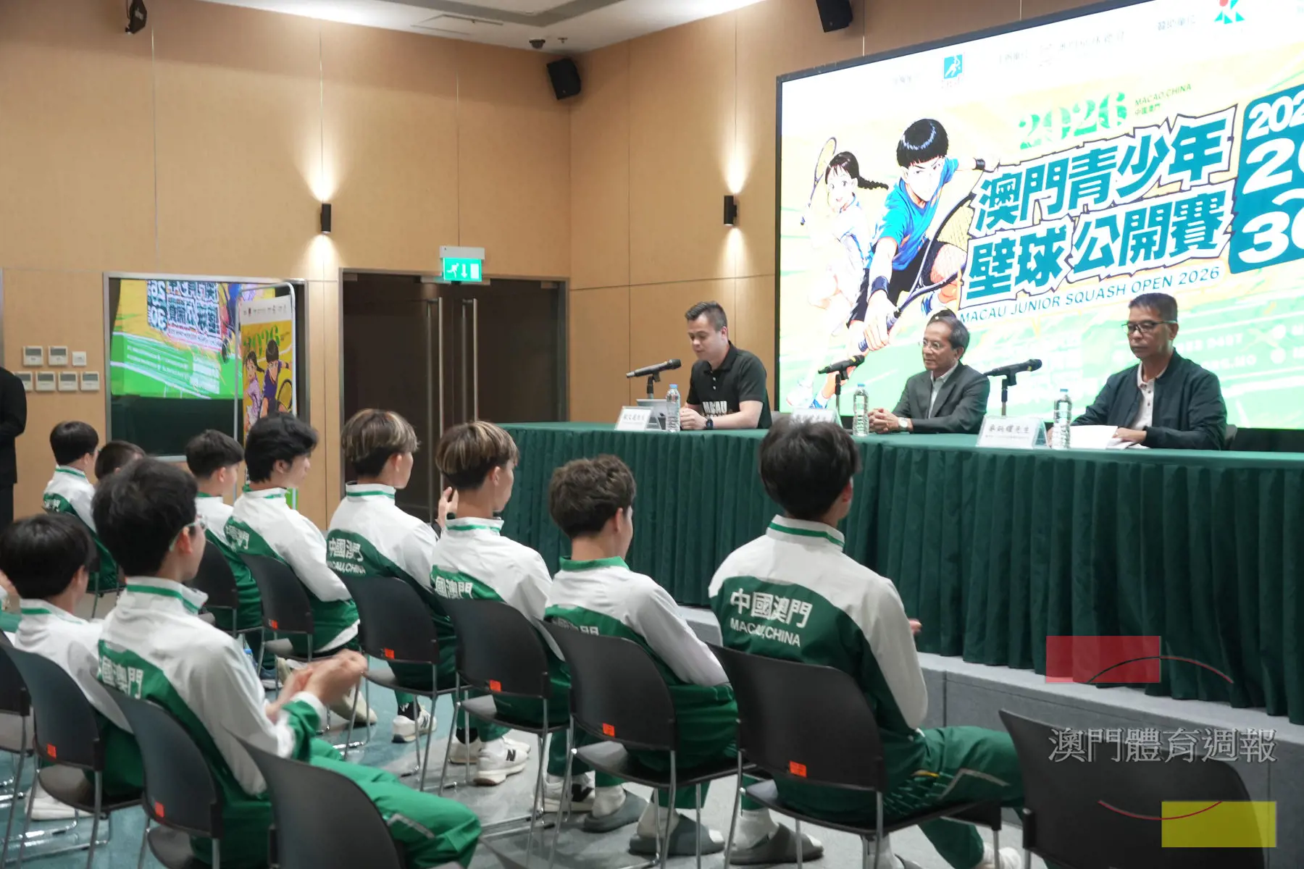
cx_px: 652
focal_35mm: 42
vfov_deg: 31.9
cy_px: 434
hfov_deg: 46.4
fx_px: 1521
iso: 800
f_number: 4.5
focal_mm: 28
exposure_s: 1/30
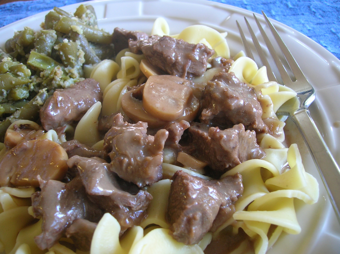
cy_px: 127
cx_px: 170
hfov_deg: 54.0
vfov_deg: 41.7
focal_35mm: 34
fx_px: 334
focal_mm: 5.7
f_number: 2.9
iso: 66
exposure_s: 1/4.2
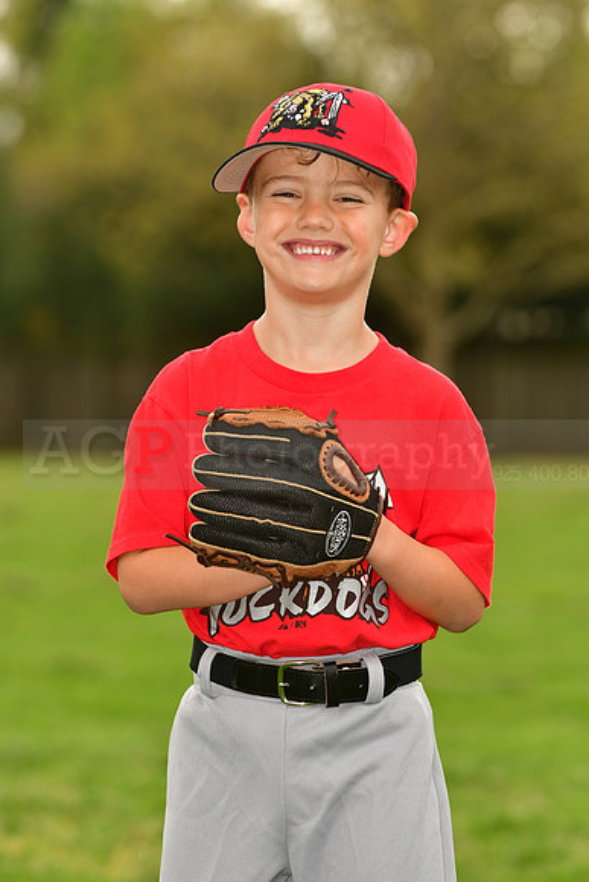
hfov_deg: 5.7
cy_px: 441
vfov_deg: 8.6
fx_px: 5886
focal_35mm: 240
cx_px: 294
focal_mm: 160
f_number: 5
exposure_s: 1/500
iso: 200
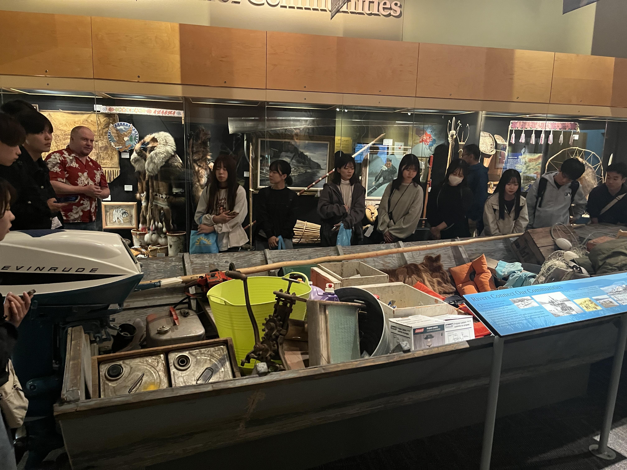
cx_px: 314
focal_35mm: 26
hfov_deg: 67.3
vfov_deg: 53.1
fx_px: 471
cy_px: 235
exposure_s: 1/30
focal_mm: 5.1
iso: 800
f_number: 1.6
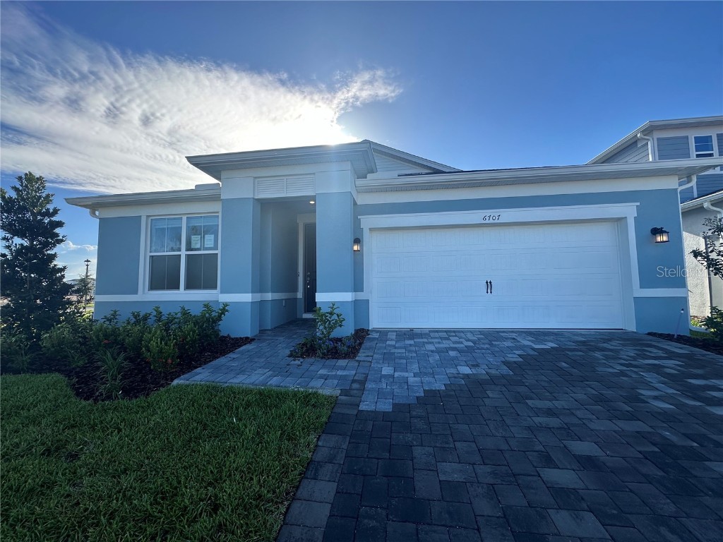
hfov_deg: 102.1
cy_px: 271
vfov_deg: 85.7
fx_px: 292
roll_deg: +0.4
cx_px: 362
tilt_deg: +3.2
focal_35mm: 14
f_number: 2.2
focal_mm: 2.22
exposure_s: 1/1247
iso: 50
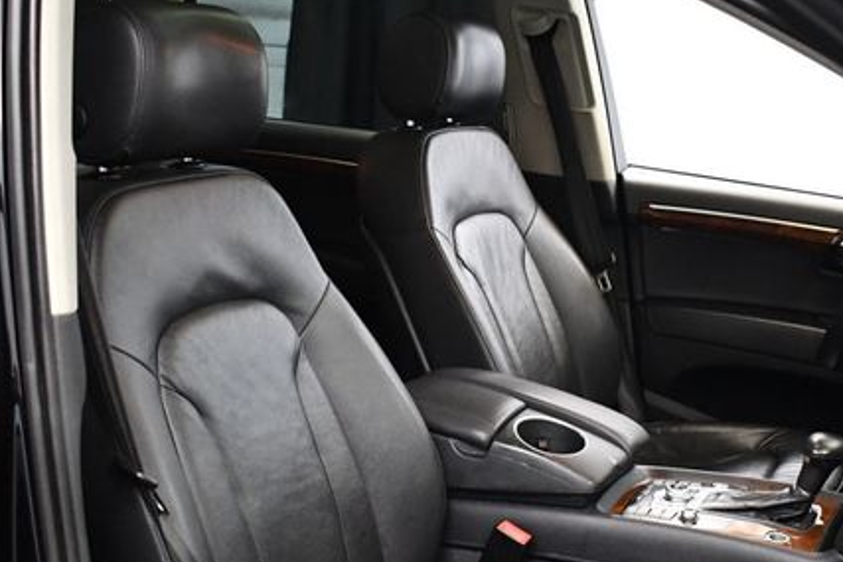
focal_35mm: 54
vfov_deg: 24.9
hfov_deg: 36.8
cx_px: 476
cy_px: 383
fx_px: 1265
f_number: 3.5
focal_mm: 18
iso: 3200
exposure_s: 1/80
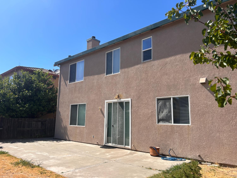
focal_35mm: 26
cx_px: 118
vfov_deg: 53.1
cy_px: 89
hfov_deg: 67.3
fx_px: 178
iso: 50
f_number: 1.5
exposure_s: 1/3968
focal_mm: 5.7
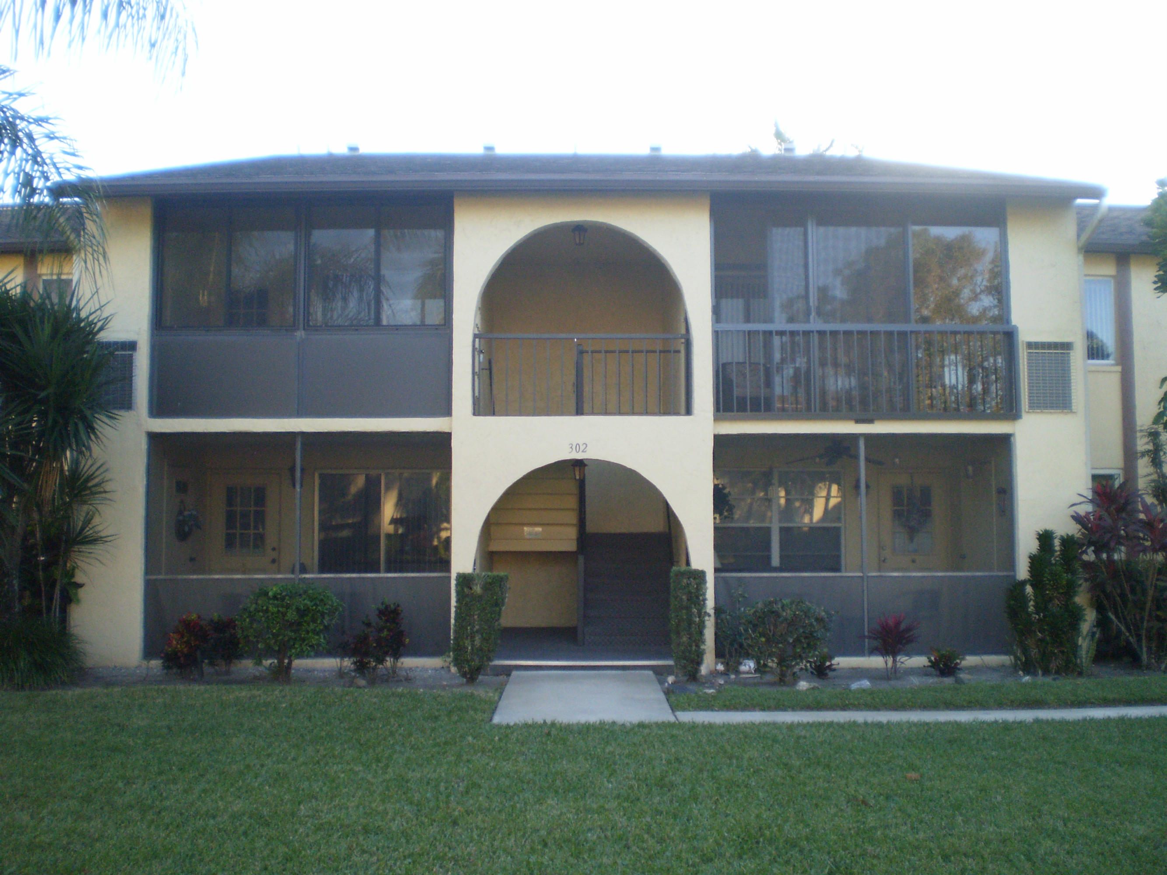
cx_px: 584
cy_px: 438
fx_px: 1214
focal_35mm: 36
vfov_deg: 39.7
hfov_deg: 51.4
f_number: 3.1
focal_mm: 6.3
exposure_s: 1/250
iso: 200
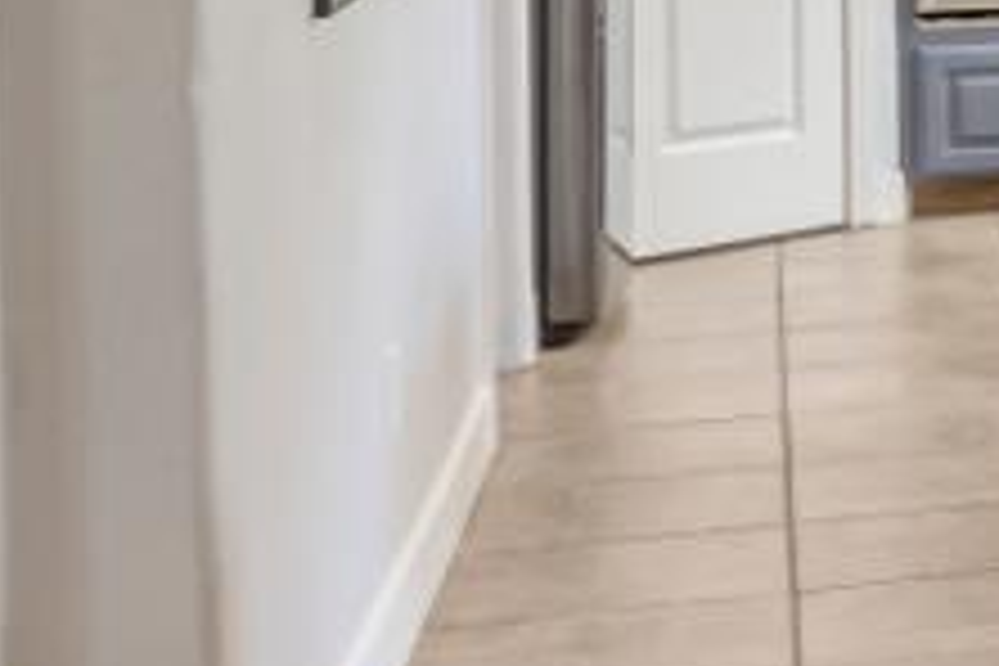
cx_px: 2848
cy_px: -256
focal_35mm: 111
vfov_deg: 11.9
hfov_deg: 11.8
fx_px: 3090
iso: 400
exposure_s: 1/50
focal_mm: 11
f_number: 9
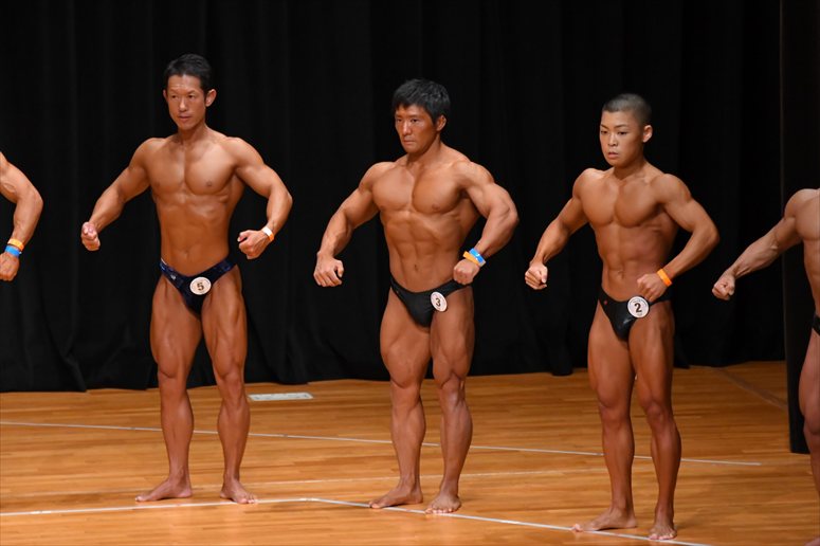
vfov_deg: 4.8
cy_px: 273
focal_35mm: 285
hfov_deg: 7.2
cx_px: 410
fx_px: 6489
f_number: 5.6
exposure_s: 1/400
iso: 4000
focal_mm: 190
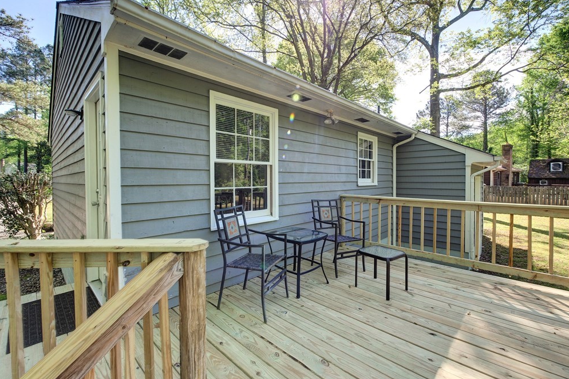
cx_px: 277
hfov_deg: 100.4
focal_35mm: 15
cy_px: 185
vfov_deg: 77.3
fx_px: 237
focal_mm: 7
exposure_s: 1/320
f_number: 6.3
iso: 400
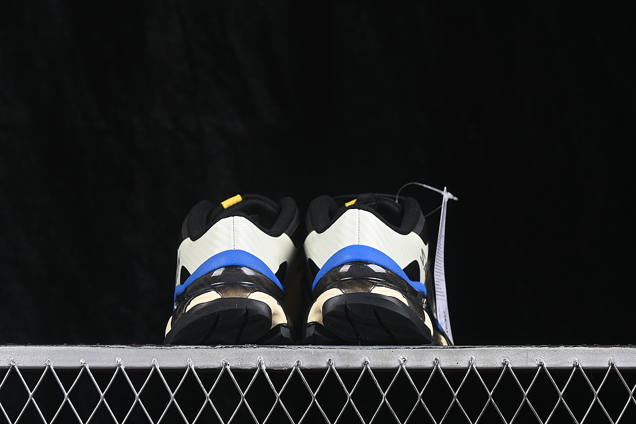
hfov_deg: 27.0
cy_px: 212
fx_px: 1325
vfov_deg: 18.2
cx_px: 318
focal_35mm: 75
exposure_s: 1/60
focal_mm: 50
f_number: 6.3
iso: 160
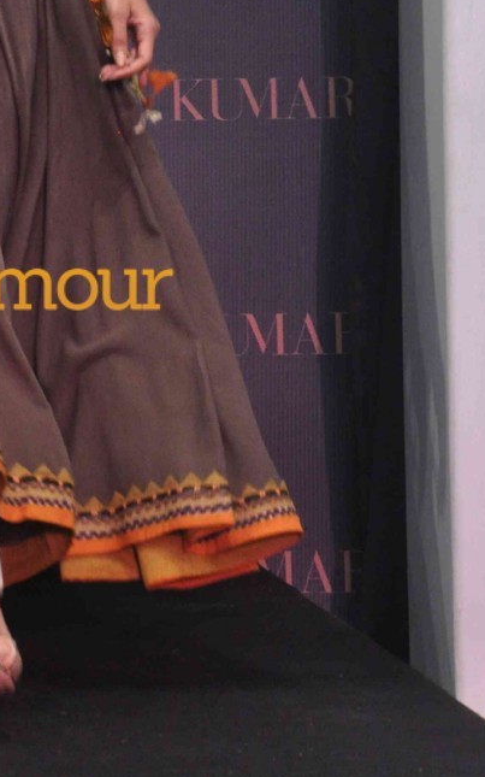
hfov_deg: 4.3
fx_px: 6413
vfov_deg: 6.9
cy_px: -73
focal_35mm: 303
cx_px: -94
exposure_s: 1/125
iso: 1250
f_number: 10
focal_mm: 85
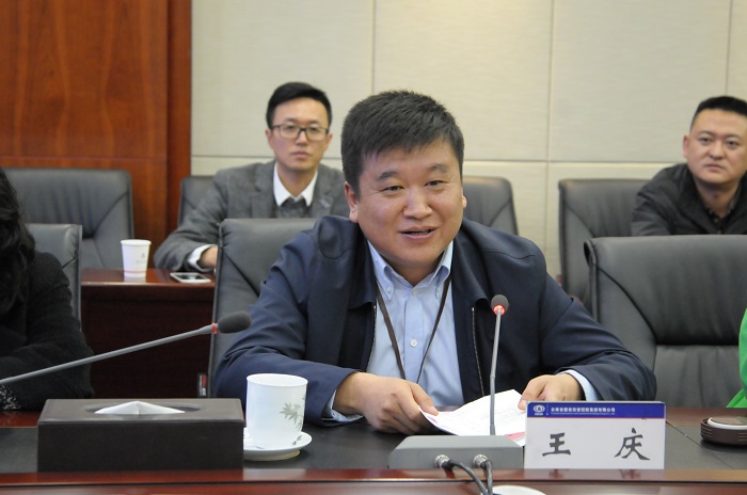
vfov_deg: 17.4
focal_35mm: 78
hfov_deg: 26.0
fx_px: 1616
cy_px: 248
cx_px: 374
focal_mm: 52
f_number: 4.2
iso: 2500
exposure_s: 1/60
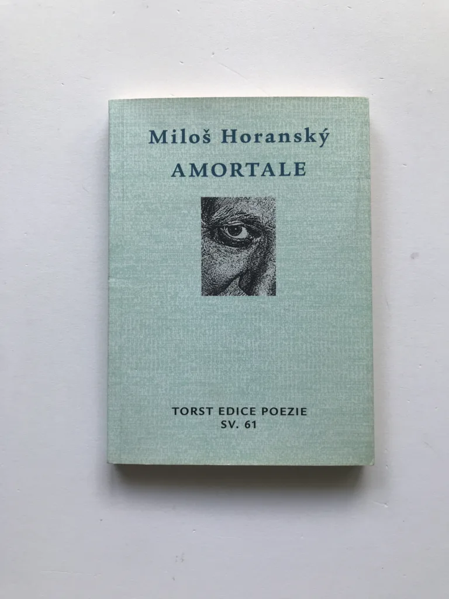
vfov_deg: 63.4
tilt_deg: -87.7
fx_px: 484
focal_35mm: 28
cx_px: 224
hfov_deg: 49.7
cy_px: 300
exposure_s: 1/118
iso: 20
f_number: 1.8
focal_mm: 3.99
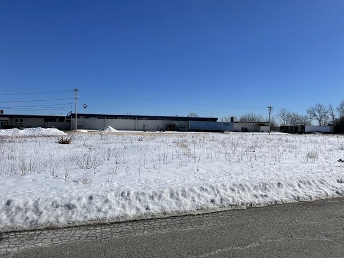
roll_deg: -1.7
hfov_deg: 67.3
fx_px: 258
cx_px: 172
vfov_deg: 53.1
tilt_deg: +0.4
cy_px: 129
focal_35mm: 26
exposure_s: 1/10753
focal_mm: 4.2
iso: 32
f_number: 1.6
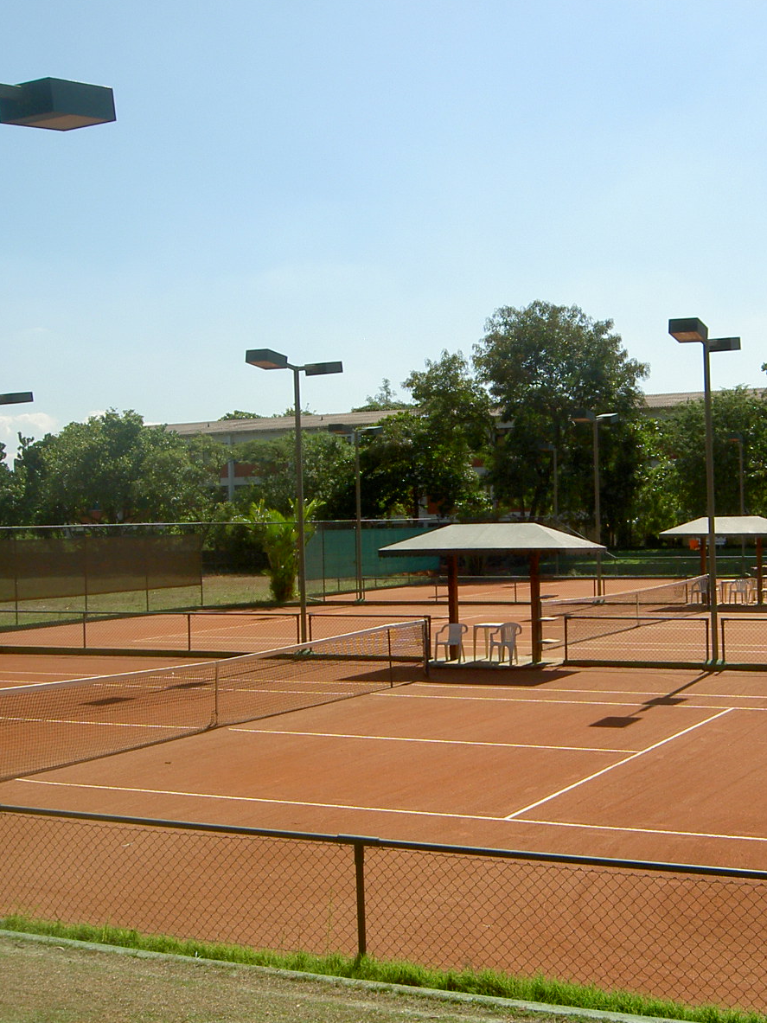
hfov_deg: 31.3
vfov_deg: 41.2
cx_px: 507
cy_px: 513
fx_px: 1359
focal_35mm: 46
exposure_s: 1/400
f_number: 4.7
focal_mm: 5.6
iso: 50
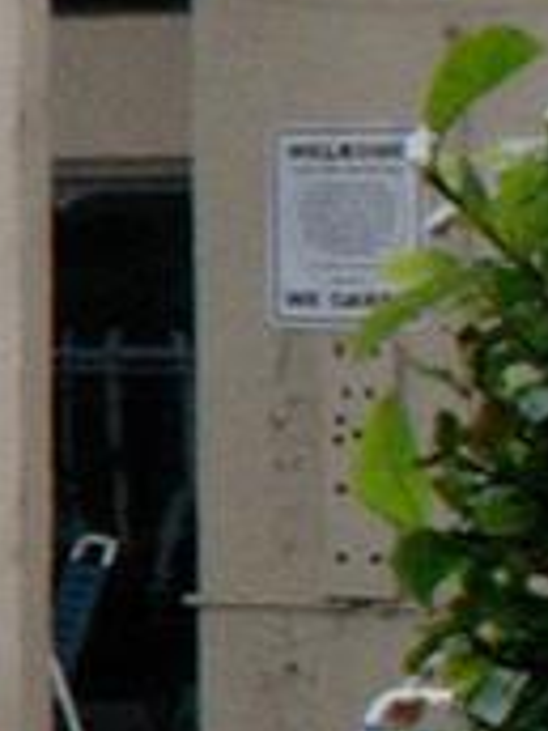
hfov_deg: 4.5
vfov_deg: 8.2
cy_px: 17
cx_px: -2829
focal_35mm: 241
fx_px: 5087
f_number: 22
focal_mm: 18
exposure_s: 1/200
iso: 3200
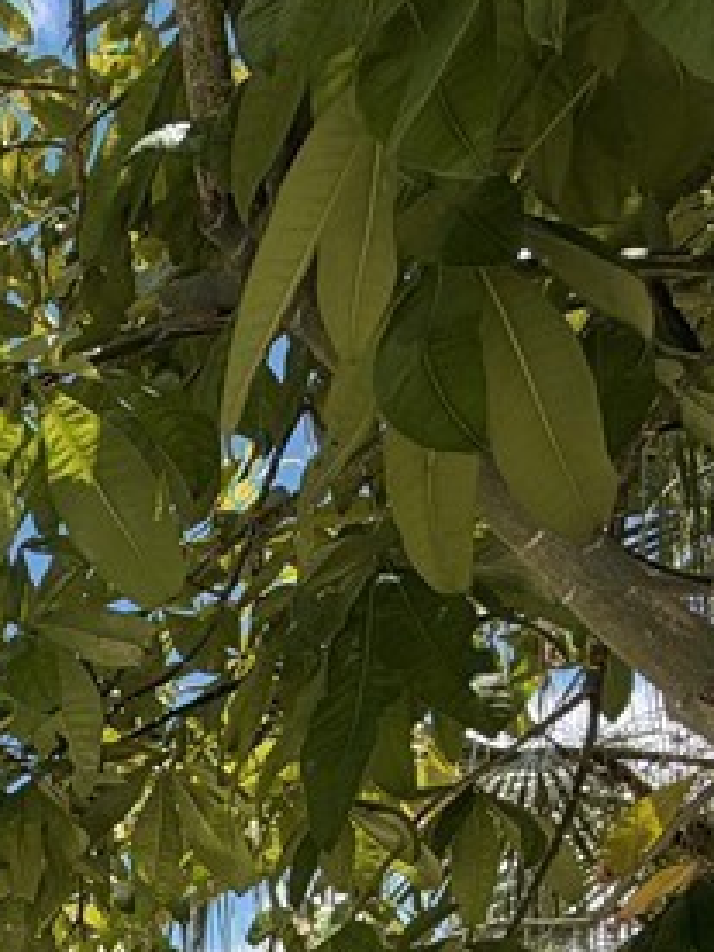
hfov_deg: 22.6
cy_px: 1304
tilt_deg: +1.9
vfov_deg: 28.5
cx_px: -373
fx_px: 1430
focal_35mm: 52
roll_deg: +0.3
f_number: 2.2
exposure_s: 1/888
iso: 20
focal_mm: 2.22
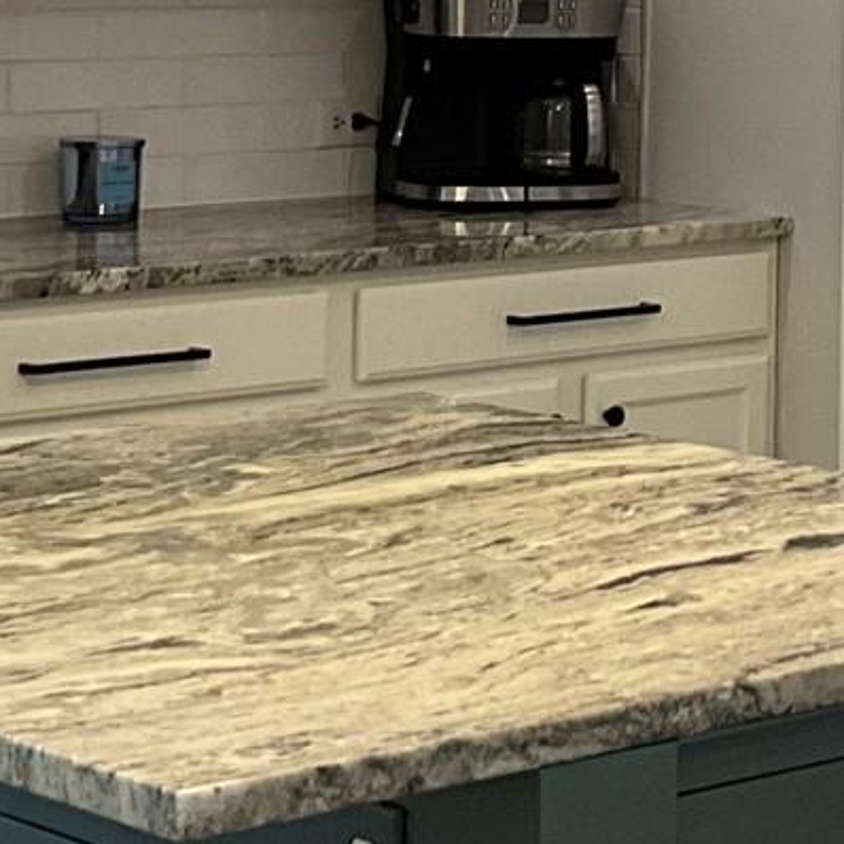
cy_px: 17
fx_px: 3641
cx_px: 914
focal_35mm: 132
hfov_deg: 13.0
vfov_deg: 13.1
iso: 64
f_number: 1.8
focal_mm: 3
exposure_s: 1/60
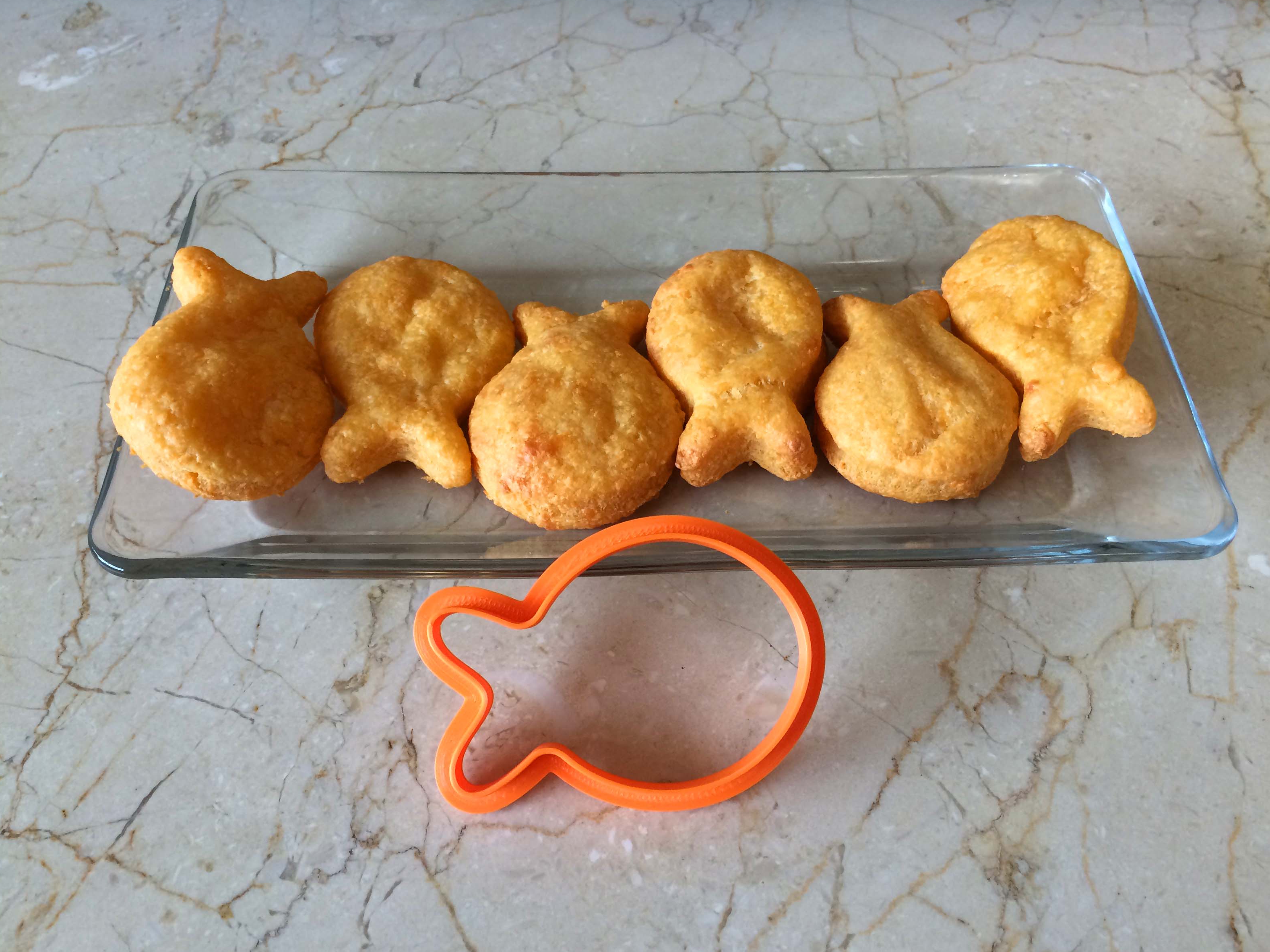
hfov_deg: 60.0
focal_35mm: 30
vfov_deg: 46.8
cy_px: 487
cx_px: 653
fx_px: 1101
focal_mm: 4.15
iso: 64
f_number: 2.2
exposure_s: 1/33
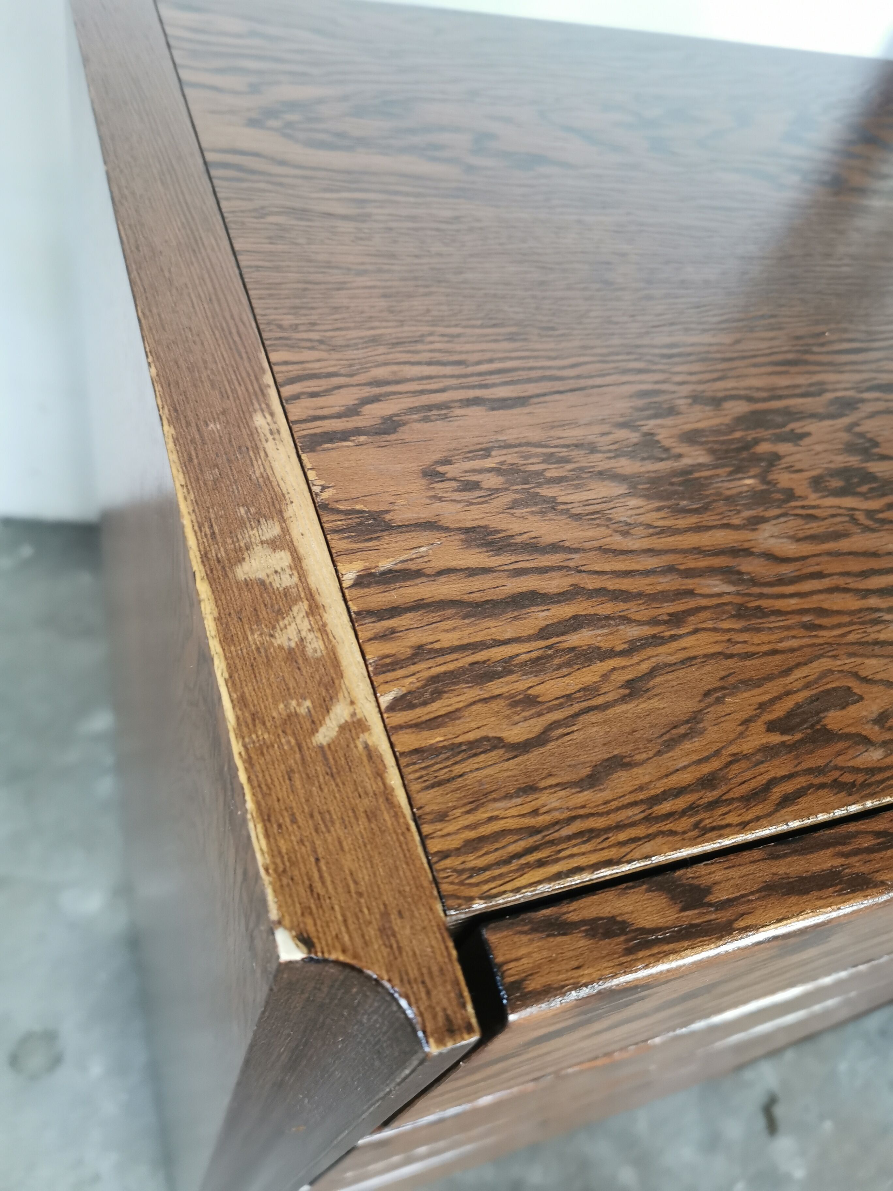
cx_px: 446
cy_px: 596
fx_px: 929
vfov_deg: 65.3
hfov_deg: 51.4
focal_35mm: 27
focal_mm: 5.56
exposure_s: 1/40
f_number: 1.6
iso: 320
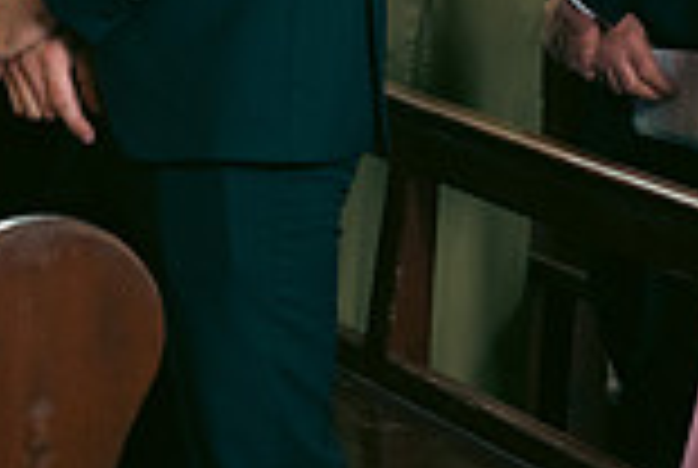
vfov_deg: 7.0
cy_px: -128
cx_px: 734
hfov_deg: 10.5
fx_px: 3769
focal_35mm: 194
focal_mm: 52
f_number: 3.5
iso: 2500
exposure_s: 1/200
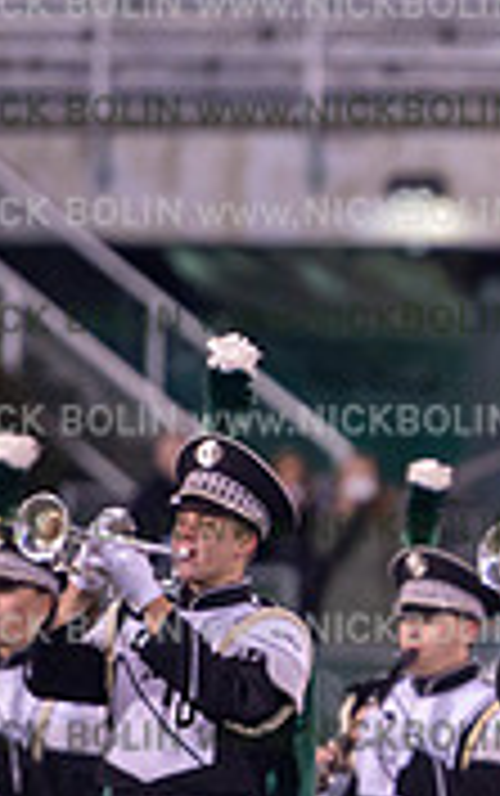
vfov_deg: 3.2
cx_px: 973
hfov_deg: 2.0
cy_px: 632
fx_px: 14137
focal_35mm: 650
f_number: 2.8
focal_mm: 195
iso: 2500
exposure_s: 1/1250
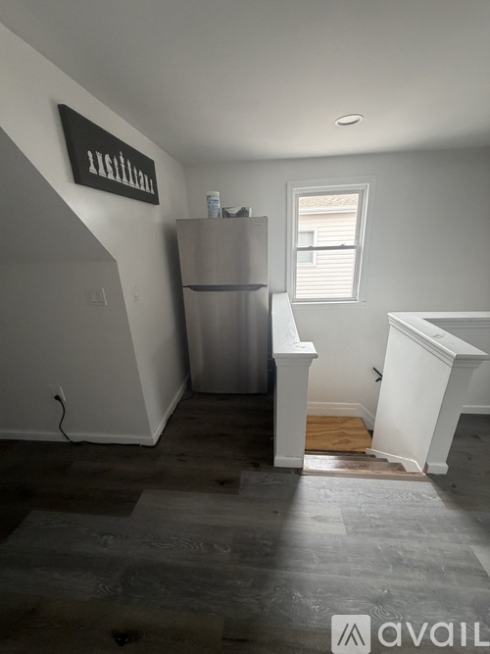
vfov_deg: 102.1
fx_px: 264
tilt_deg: -17.7
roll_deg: +1.2
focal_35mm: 14
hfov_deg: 85.7
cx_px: 245
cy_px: 327
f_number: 2.2
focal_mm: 2.22
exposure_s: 1/115
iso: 320
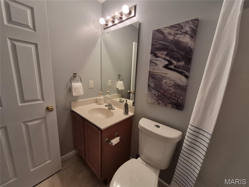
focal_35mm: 13
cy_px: 94
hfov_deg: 106.2
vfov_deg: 89.9
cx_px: 124
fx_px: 94
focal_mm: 1.74
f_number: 2.2
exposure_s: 1/60
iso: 160
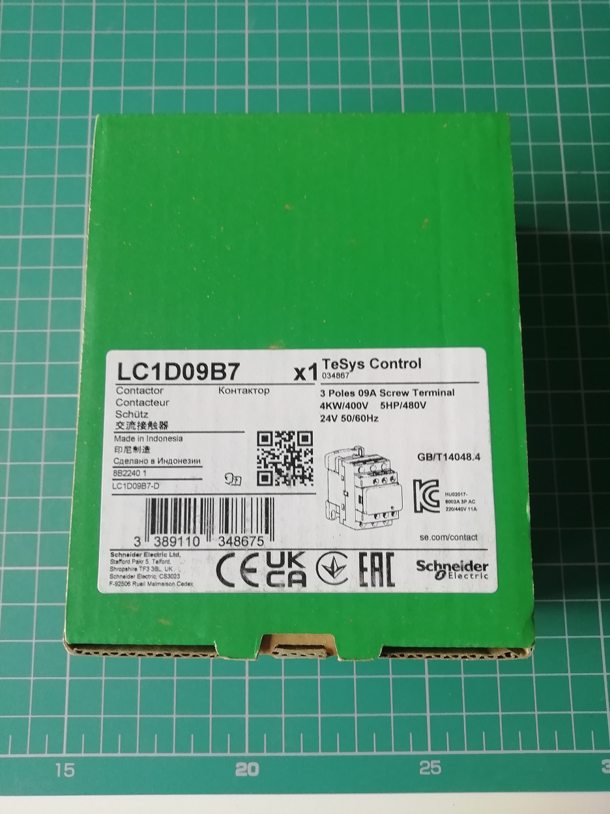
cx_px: 305
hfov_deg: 53.1
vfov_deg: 67.3
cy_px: 407
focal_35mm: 26
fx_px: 611
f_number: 2.2
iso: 80
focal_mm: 3.21
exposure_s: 1/100
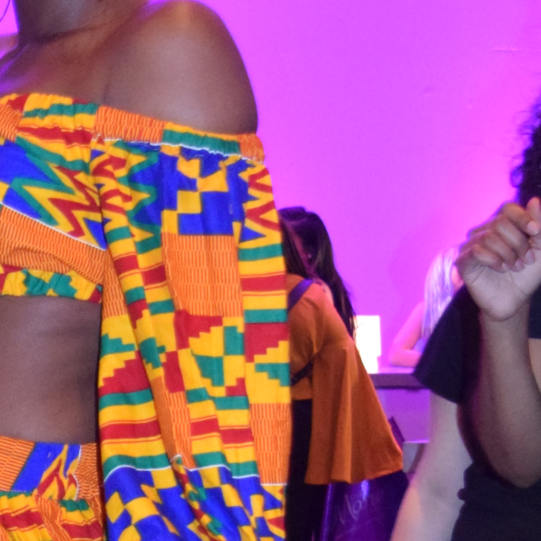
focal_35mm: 149
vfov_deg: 11.5
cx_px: -209
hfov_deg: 11.4
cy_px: 628
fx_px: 2635
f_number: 4
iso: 3200
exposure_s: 1/60
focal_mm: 24
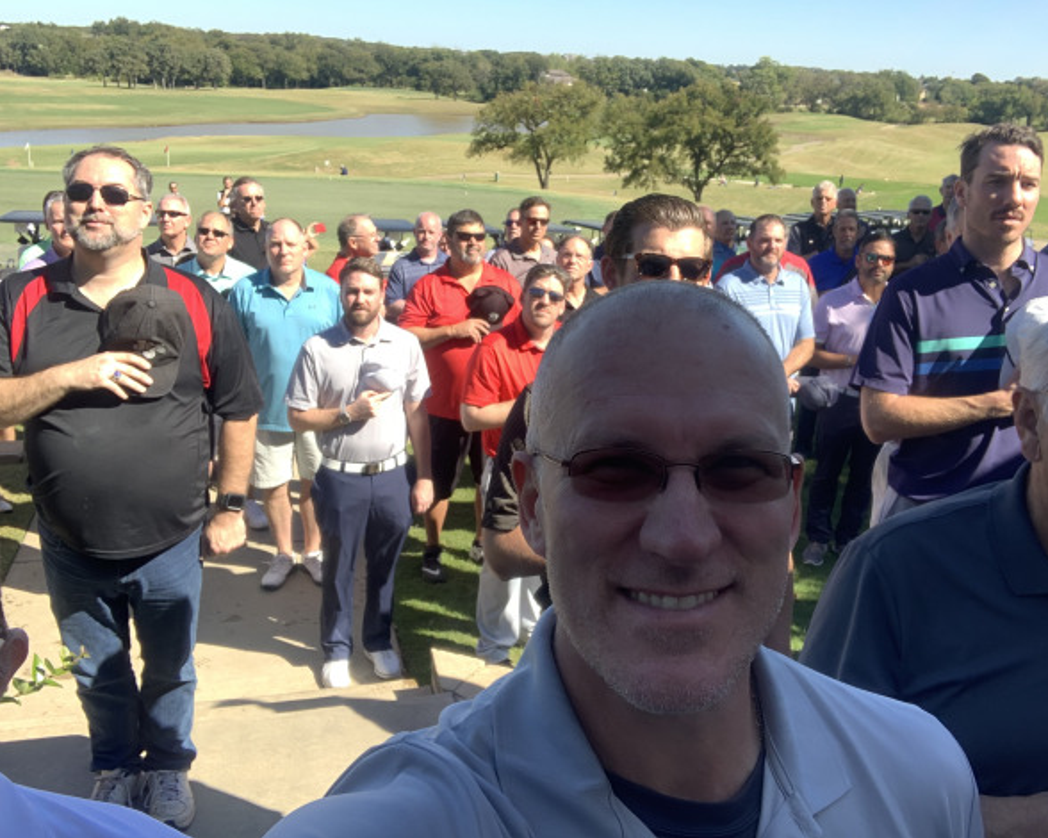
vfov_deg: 43.3
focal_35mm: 34
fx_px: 1054
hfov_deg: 52.8
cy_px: 412
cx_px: 556
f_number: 2.2
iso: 16
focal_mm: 2.87
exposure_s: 1/138
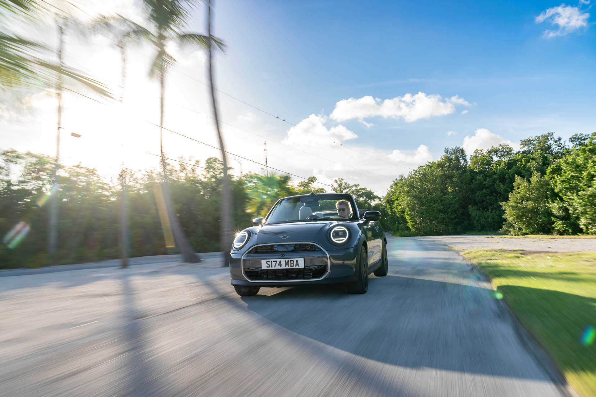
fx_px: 530
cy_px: 198
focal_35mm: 32
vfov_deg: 41.1
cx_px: 298
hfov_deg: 58.7
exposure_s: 1/20
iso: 100
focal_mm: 32
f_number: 11
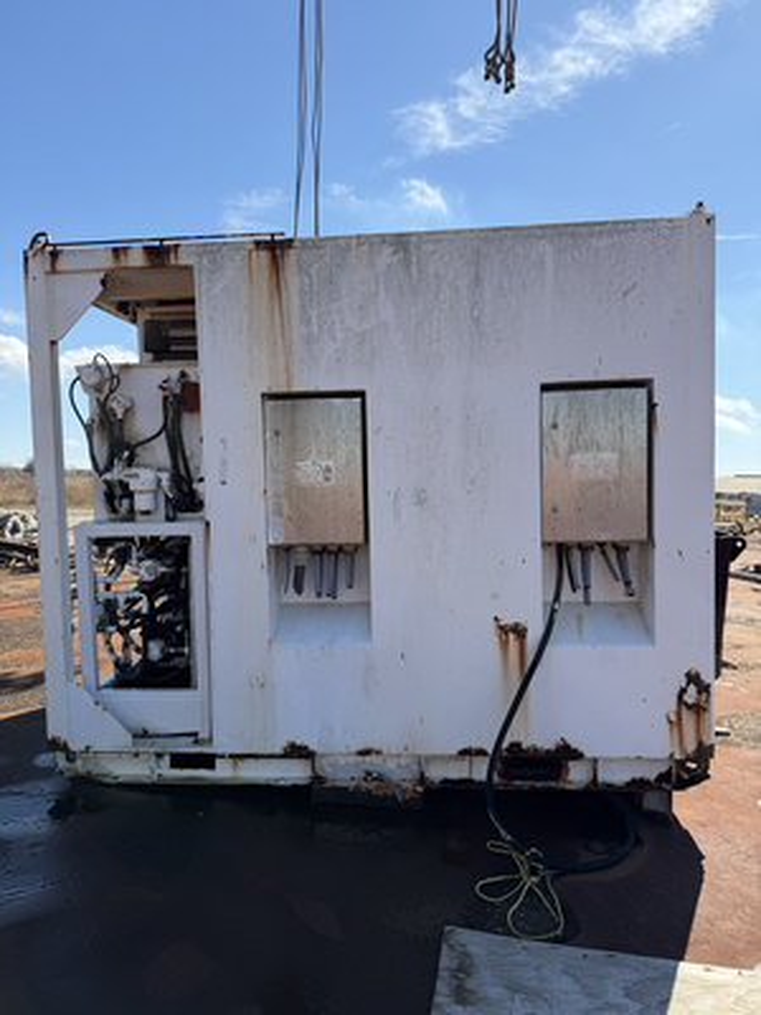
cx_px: 380
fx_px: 703
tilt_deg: -1.6
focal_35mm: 24
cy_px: 508
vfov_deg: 71.6
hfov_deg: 56.8
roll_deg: -1.9
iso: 80
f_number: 1.78
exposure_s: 1/4167
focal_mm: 6.76
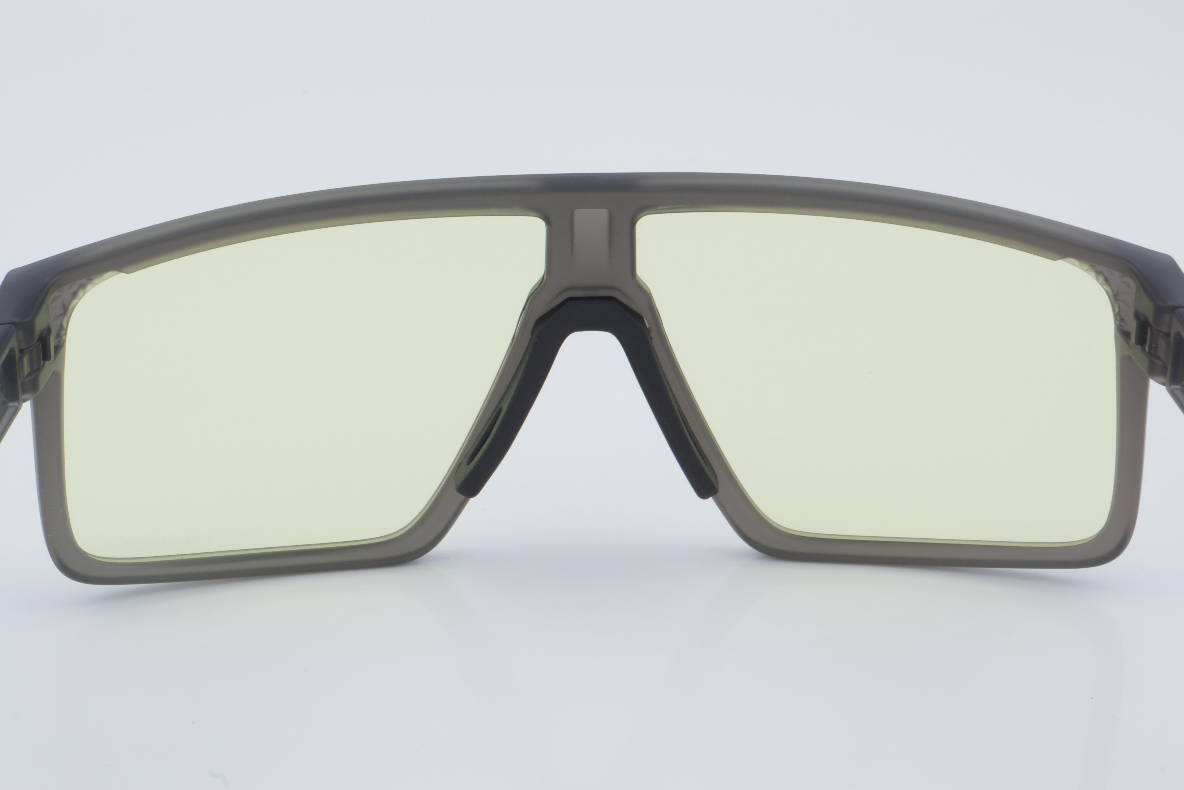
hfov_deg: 27.0
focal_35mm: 75
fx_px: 2466
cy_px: 395
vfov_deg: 18.2
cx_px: 592
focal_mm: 50
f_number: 32
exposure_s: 1/4
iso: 100
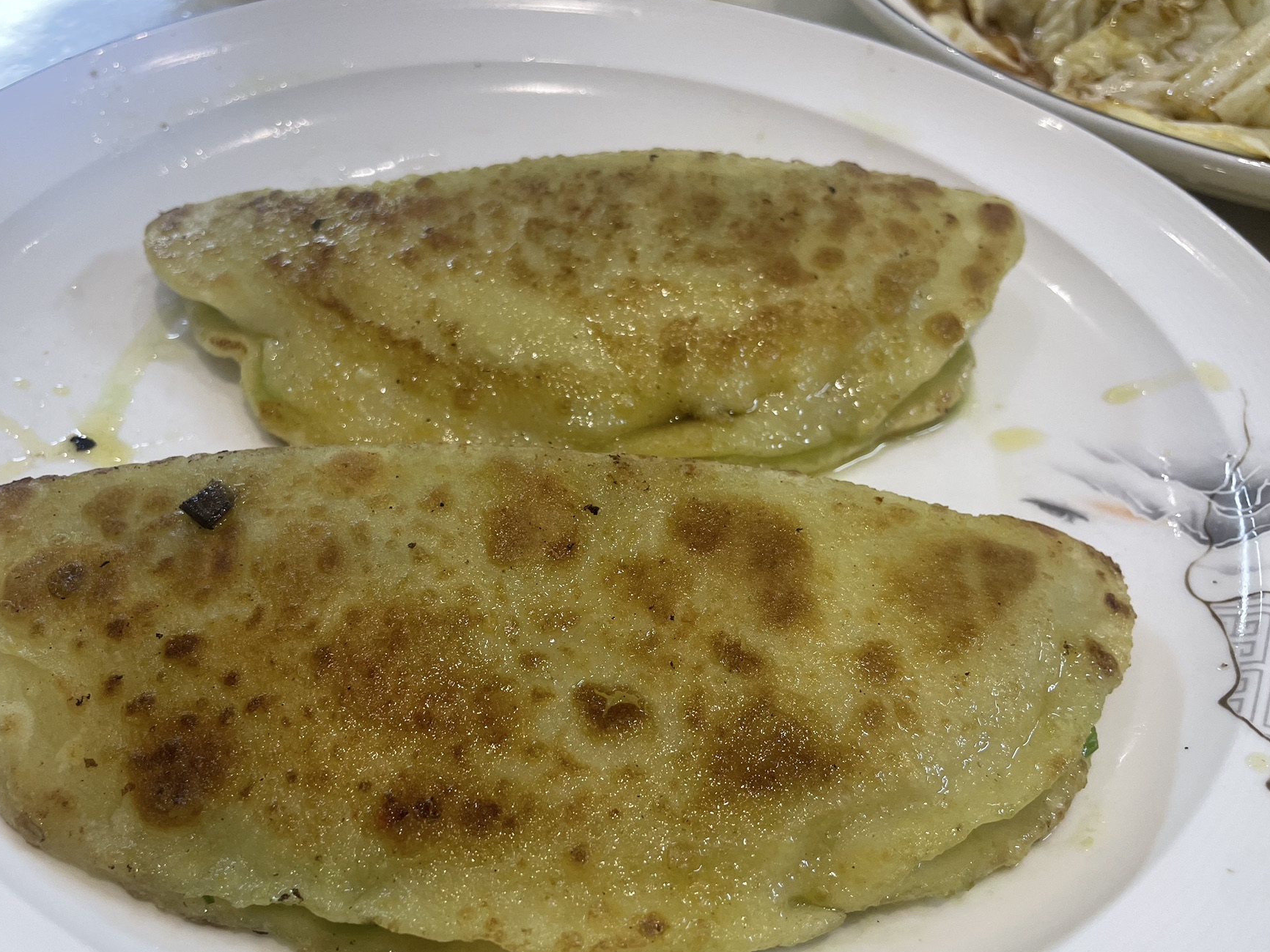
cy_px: 528
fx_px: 1101
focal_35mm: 30
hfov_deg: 59.8
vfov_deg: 46.7
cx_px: 564
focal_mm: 4.2
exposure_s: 1/100
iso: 100
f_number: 1.6
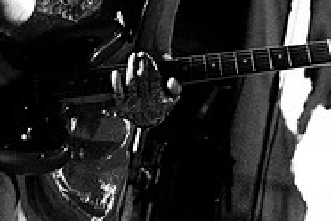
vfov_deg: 9.8
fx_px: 1287
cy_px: 49
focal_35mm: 140
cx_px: 117
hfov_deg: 14.6
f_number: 2.5
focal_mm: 30
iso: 800
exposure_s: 1/100
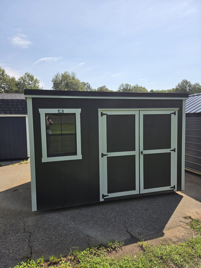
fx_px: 178
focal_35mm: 23
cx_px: 100
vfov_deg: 73.9
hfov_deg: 58.9
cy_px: 134
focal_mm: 5.4
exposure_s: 1/5595
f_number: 1.8
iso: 80
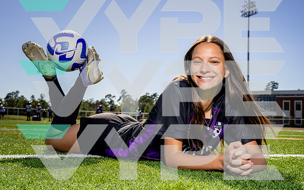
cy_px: 89
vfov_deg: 26.3
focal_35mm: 49
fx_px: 406
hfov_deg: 41.1
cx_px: 152
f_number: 9
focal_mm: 43
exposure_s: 1/250
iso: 100
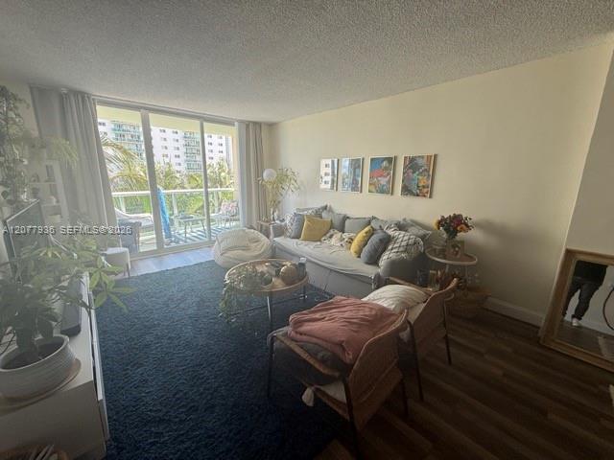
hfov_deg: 102.1
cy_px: 230
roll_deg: -0.7
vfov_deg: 85.7
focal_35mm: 14
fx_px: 248
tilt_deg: -11.3
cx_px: 307
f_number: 2.2
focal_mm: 2.22
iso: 50
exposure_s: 1/99
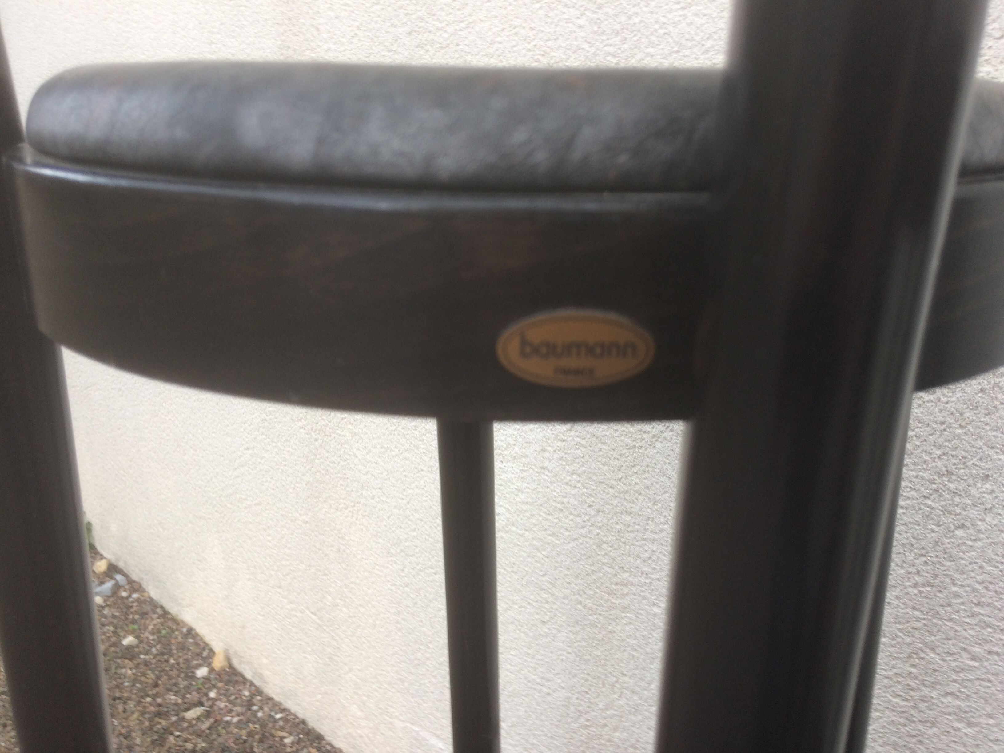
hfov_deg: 61.7
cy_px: 376
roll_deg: +0.5
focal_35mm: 29
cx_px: 502
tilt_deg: -13.7
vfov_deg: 48.2
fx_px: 841
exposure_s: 1/50
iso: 40
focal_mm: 4.15
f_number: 2.2
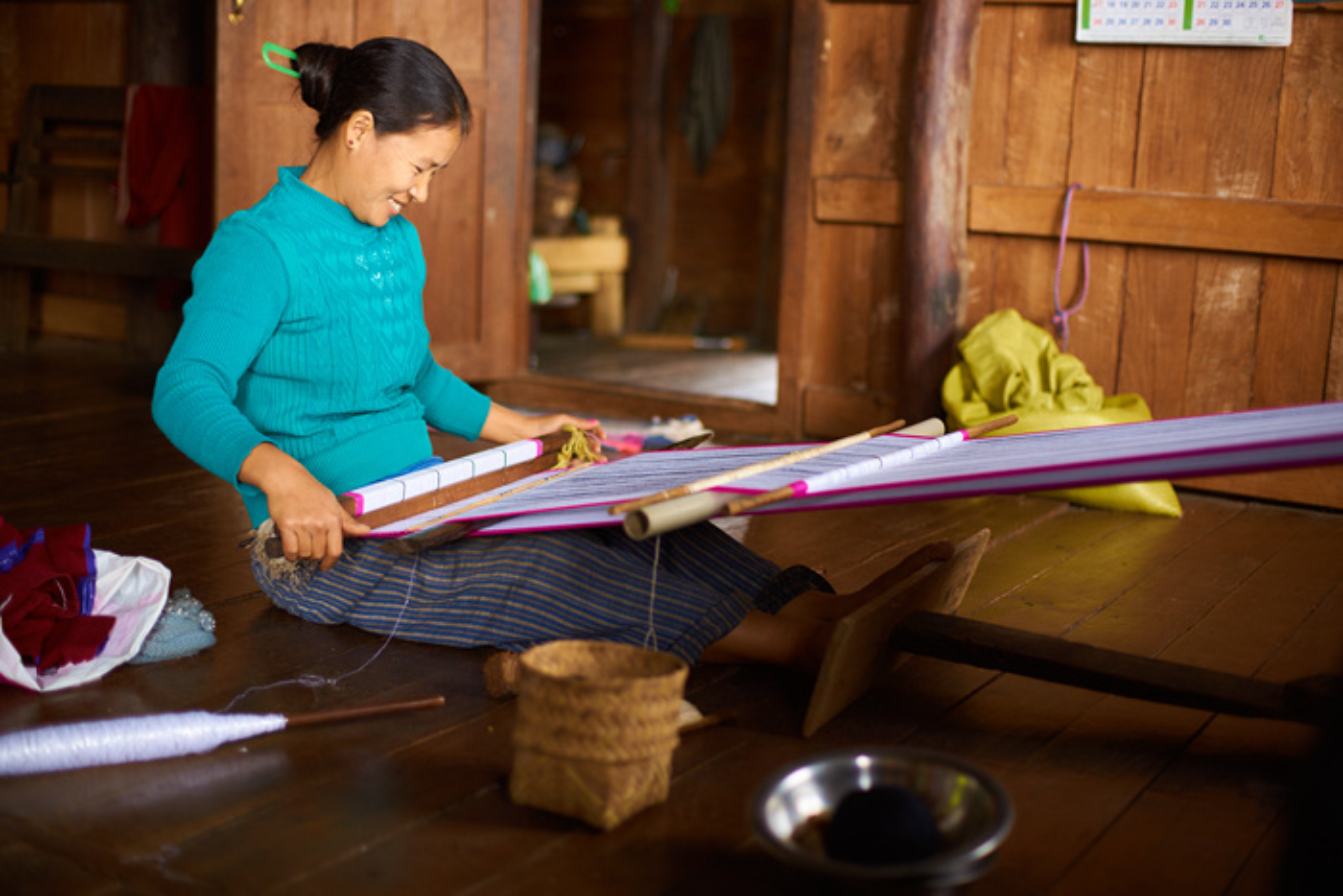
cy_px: 448
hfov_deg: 39.6
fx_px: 1866
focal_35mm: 50
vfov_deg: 27.0
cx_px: 672
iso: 400
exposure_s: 1/60
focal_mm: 50
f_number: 2
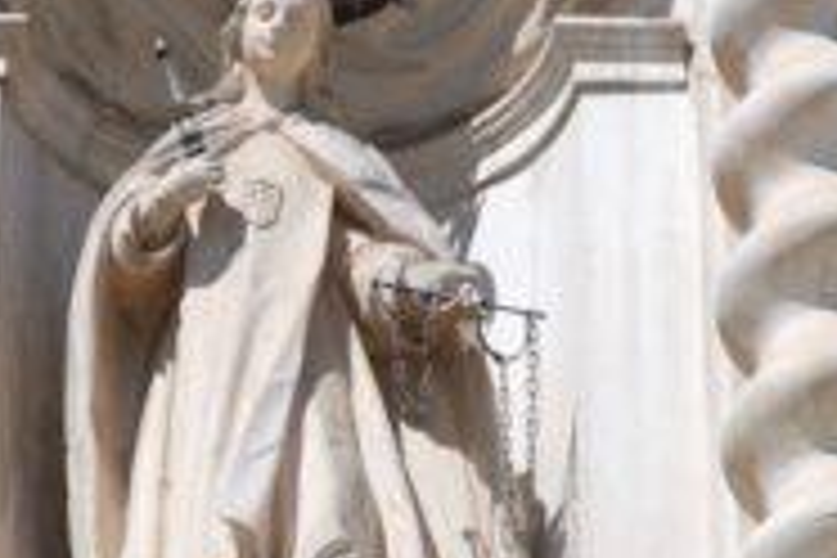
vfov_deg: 4.9
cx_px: 248
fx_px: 6556
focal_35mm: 282
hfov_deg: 7.3
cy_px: 279
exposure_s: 1/500
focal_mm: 70
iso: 100
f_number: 5.6
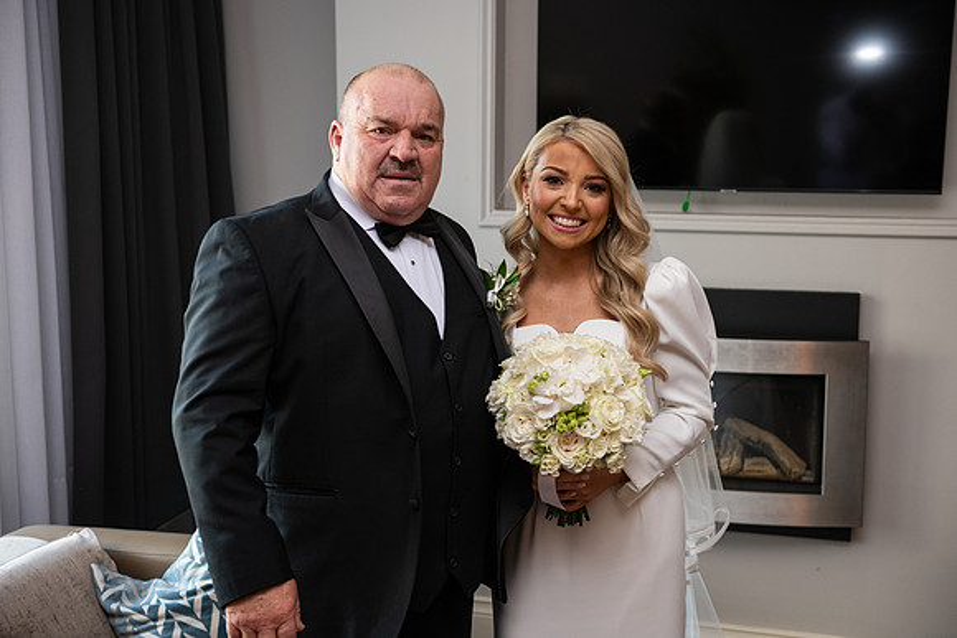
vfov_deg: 28.1
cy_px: 319
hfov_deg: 41.1
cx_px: 478
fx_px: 1276
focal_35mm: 48
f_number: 3.5
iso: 640
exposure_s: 1/160
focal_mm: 48
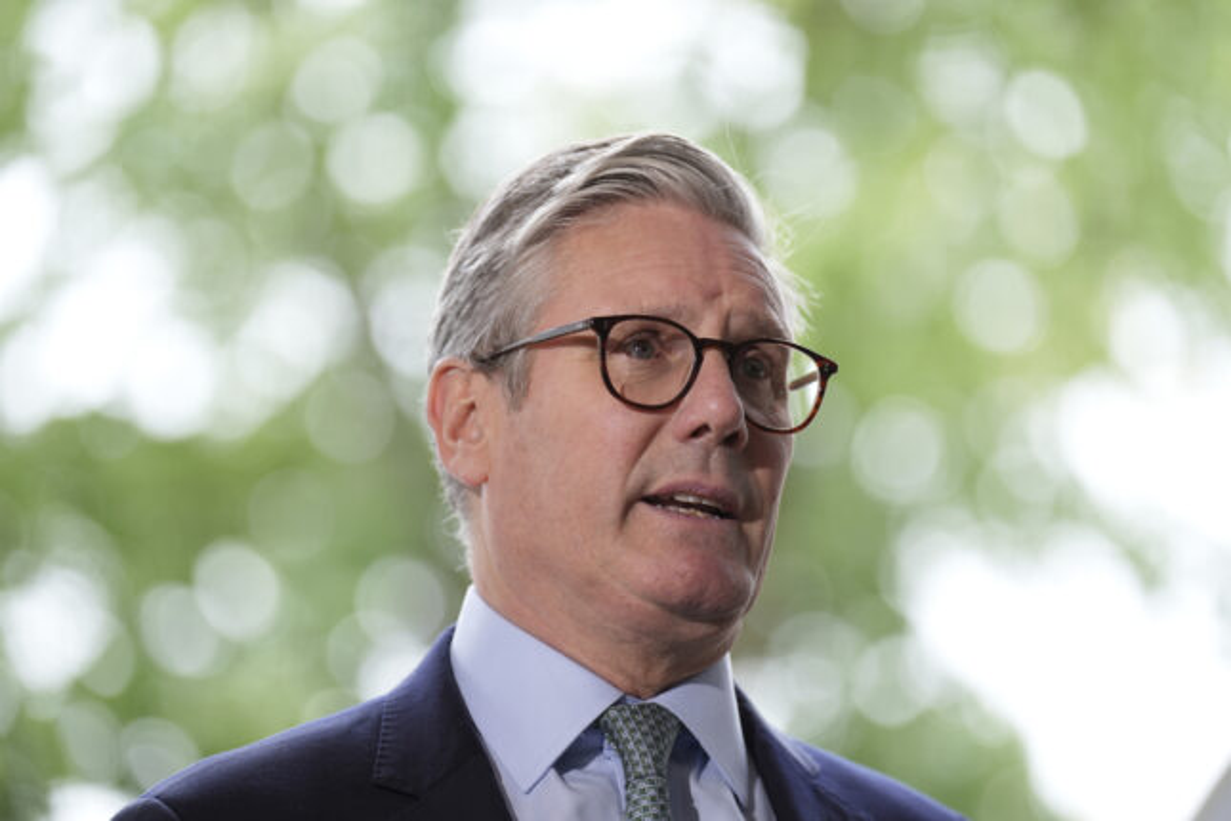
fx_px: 4855
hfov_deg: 14.4
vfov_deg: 9.7
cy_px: 410
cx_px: 616
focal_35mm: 142
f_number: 2.8
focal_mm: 142
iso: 400
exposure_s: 1/400
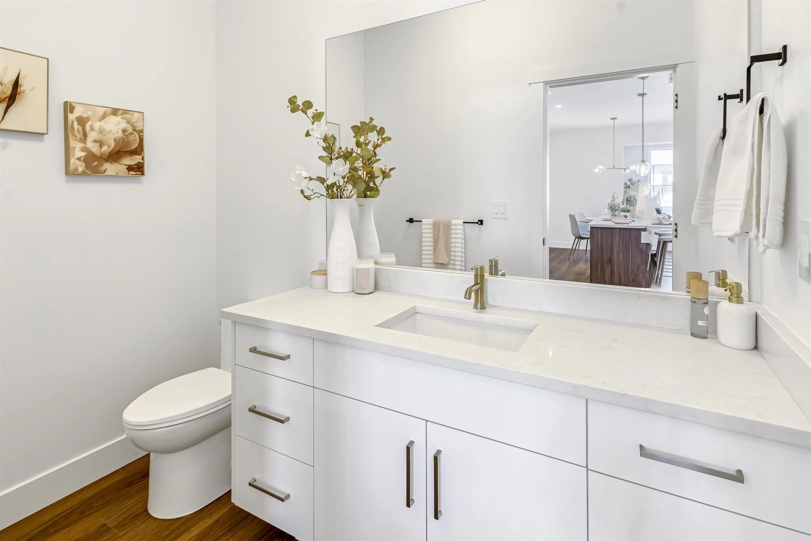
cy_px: 270
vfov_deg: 70.5
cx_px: 406
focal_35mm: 17
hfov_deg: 93.3
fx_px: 383
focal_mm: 17
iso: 200
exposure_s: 1/3.33
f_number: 7.1
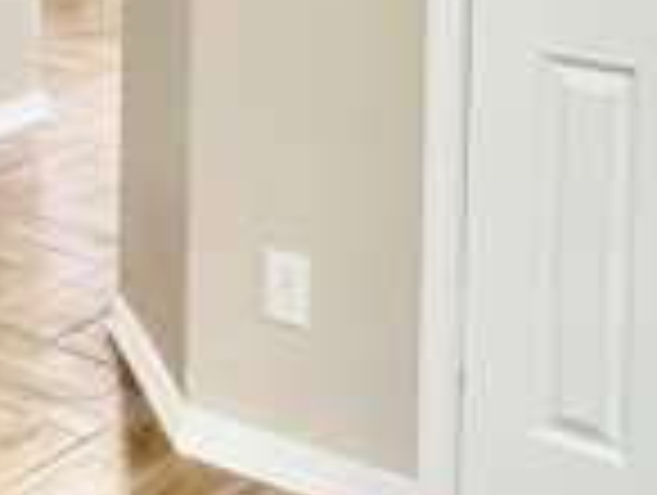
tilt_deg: -2.0
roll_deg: -0.5
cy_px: -324
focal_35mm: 98
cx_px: -266
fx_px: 1863
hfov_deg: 18.2
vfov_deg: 13.9
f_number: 2.2
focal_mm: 2.22
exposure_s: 1/99
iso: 200
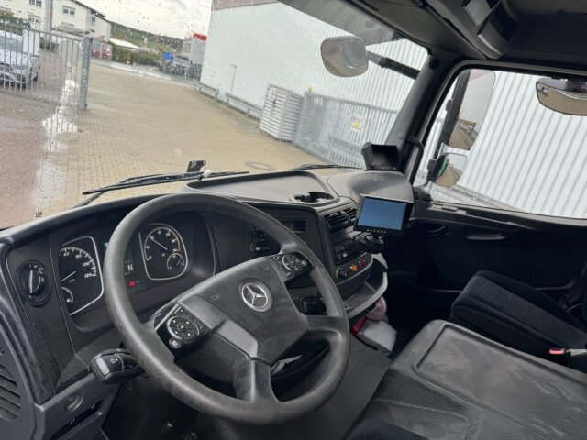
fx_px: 407
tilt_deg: -17.0
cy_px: 220
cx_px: 294
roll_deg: -12.6
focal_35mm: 24
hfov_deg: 71.6
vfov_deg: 56.8
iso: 64
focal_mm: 6.86
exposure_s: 1/271
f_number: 1.78
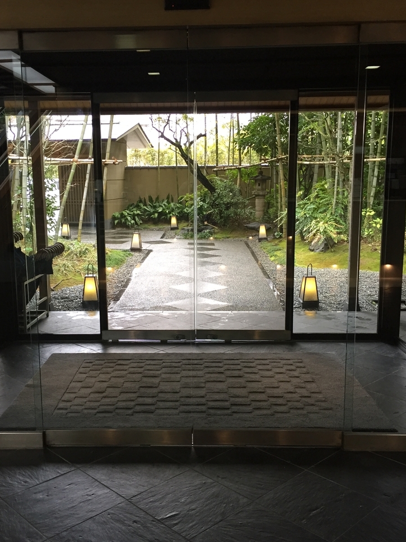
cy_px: 278
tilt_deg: -8.9
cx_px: 181
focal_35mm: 36
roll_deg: +0.3
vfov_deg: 51.4
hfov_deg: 39.6
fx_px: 563
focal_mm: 4.15
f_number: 2.2
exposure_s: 1/30
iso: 50
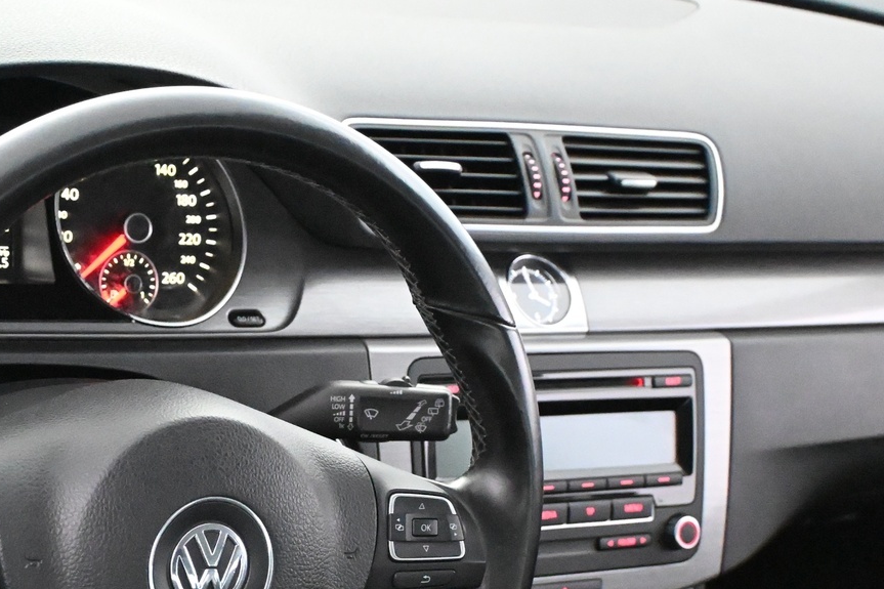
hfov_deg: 25.7
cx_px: 165
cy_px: 488
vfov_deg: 17.4
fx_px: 1902
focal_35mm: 77
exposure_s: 1/60
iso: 12800
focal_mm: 27.5
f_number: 4.5
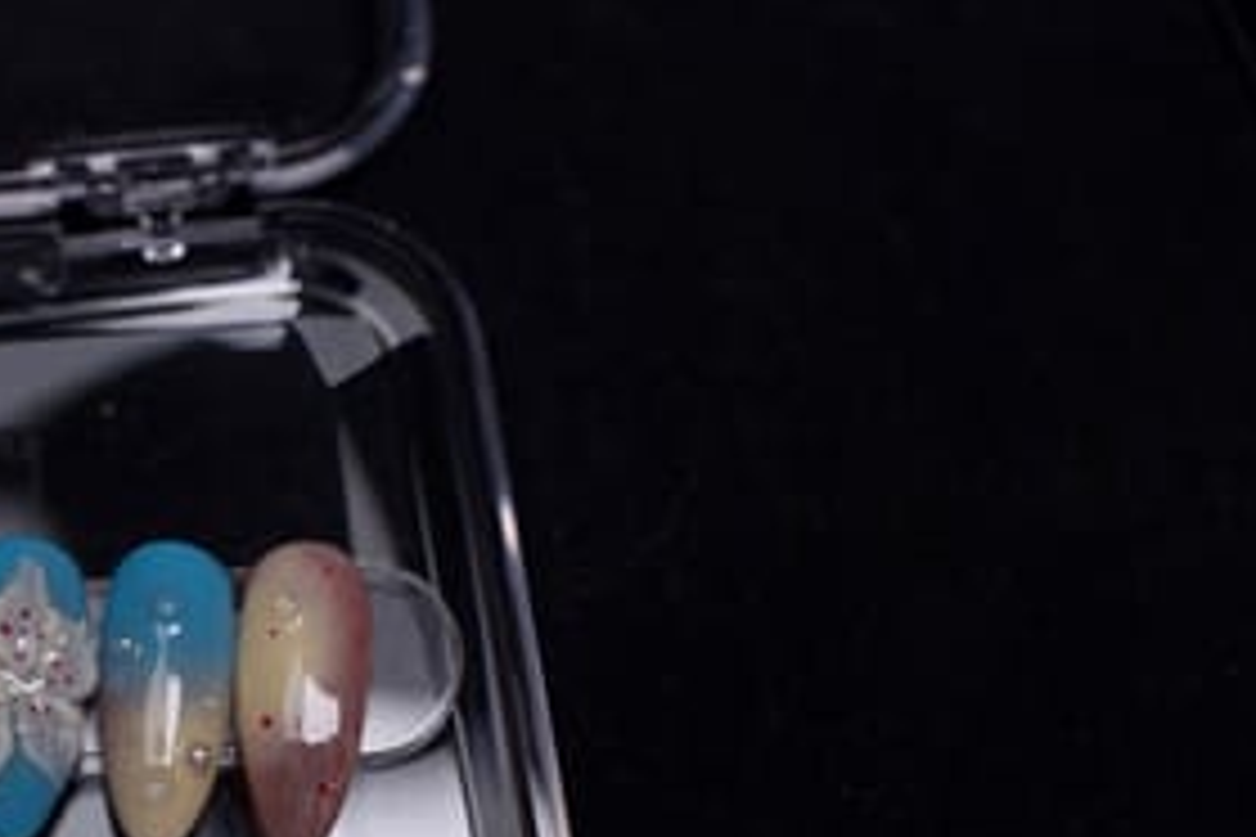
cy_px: 662
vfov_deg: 24.3
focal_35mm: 55
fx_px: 1919
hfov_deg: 33.9
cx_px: 86
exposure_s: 1/60
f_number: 2.8
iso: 100
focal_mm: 24
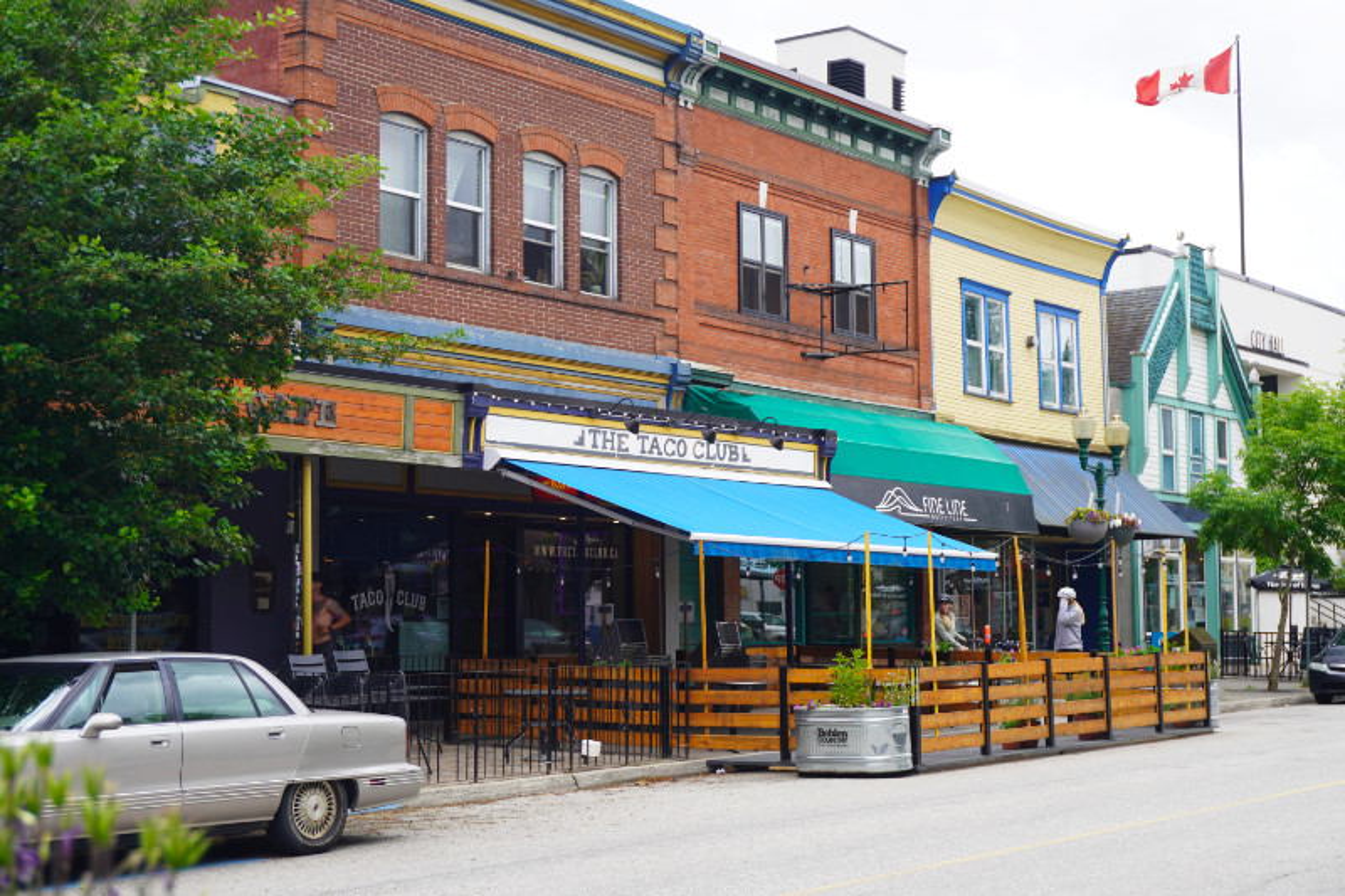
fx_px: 2129
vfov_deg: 23.8
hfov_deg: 35.1
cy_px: 448
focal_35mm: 57
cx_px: 672
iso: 100
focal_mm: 38
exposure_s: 1/80
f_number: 6.3
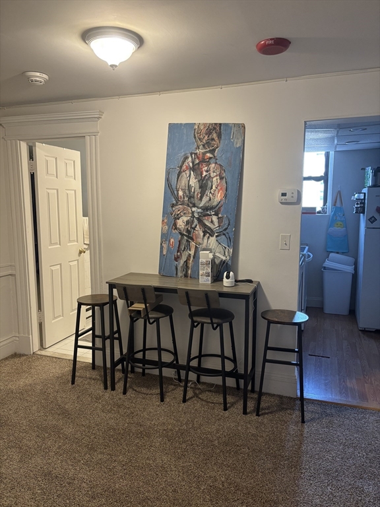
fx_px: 381
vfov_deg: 67.3
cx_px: 190
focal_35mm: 26
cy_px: 254
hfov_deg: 53.1
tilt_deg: -7.9
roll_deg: -0.6
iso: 160
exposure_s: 1/60
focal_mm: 5.96
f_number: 1.6
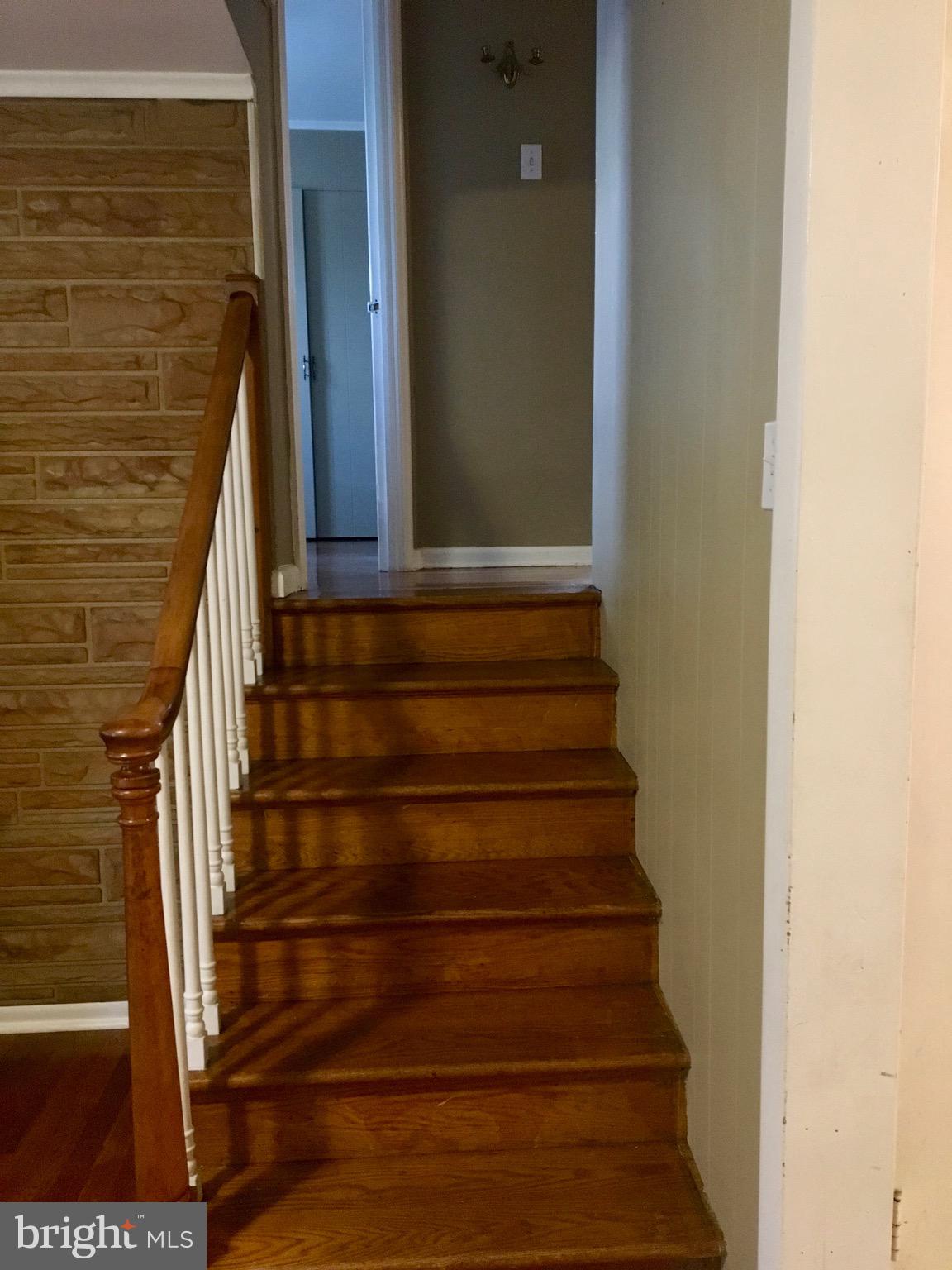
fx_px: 1063
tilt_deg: -7.3
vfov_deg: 61.7
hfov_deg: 48.2
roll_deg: +0.7
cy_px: 635
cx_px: 476
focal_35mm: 29
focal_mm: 4.15
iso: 250
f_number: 2.2
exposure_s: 1/15
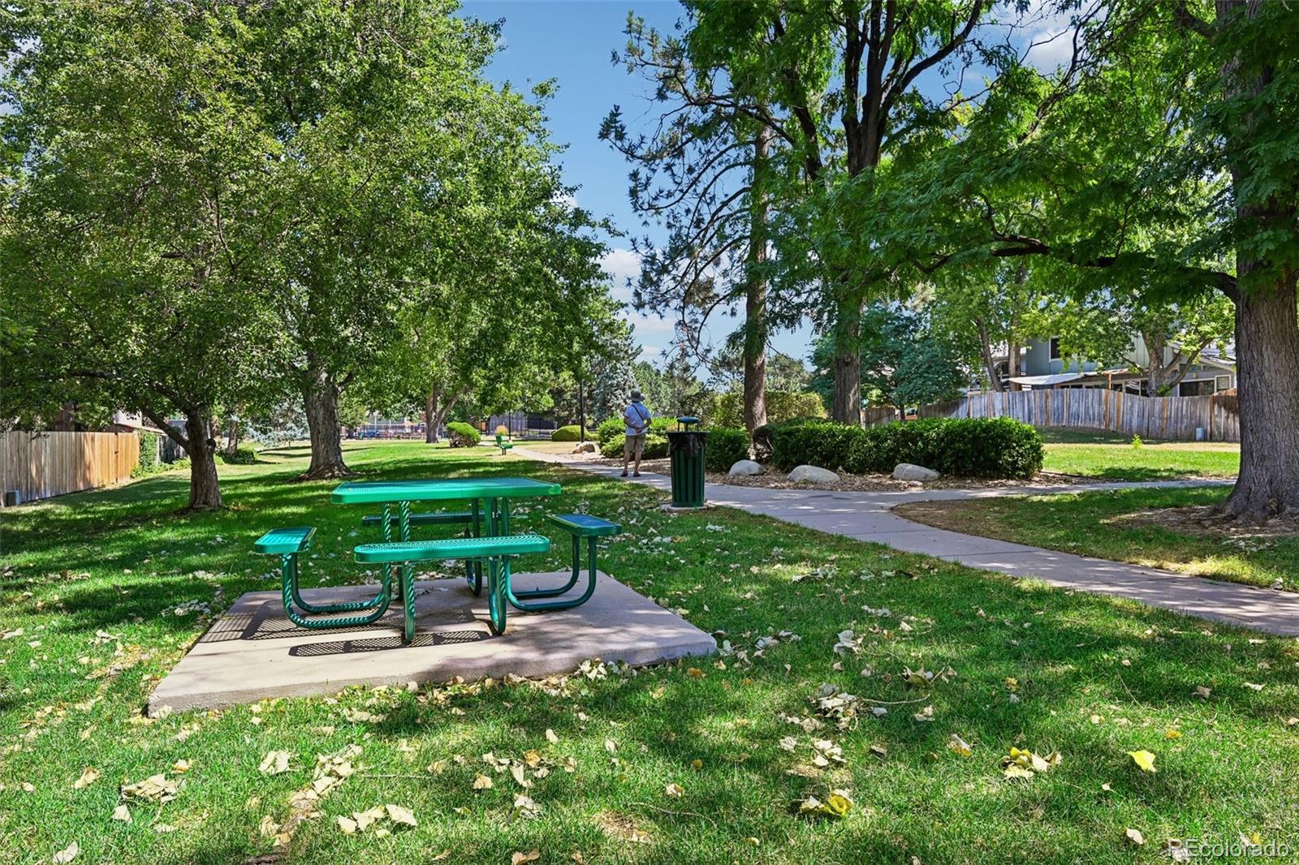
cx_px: 650
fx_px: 812
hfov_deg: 77.3
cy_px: 432
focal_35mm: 22
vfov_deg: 56.1
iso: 72
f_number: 10
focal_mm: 22.5
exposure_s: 1/25
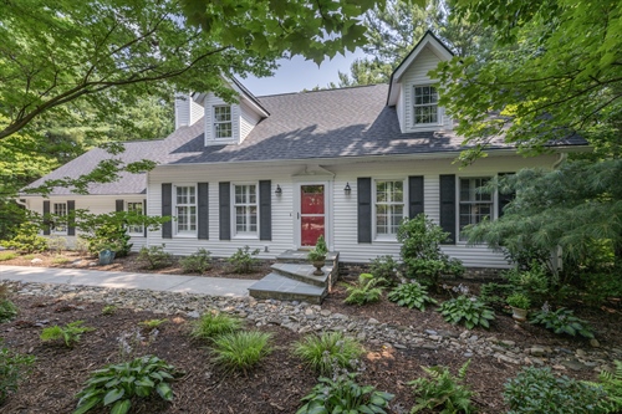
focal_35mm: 14
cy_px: 207
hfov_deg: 104.3
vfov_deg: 81.2
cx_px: 311
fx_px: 242
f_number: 7.1
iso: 320
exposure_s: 1/500
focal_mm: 14
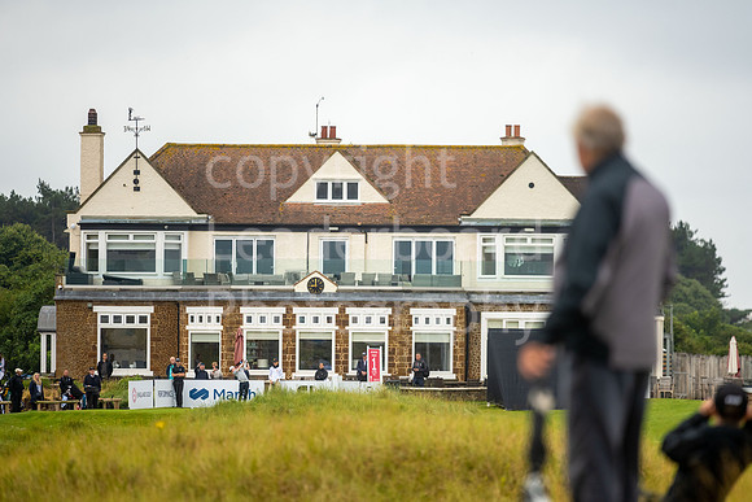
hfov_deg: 6.9
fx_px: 6268
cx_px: 376
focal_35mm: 300
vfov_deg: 4.6
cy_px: 251
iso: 400
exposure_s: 1/800
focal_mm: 300
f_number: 4
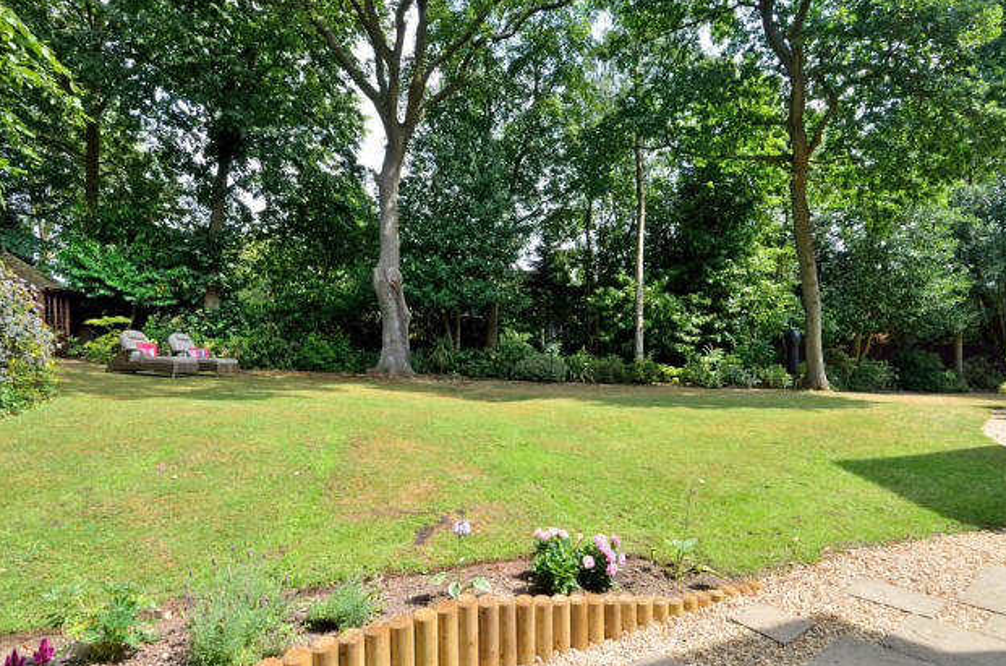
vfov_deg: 64.3
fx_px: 530
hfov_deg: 87.0
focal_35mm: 19
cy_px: 348
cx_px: 504
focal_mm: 12
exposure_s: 1/160
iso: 100
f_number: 6.3
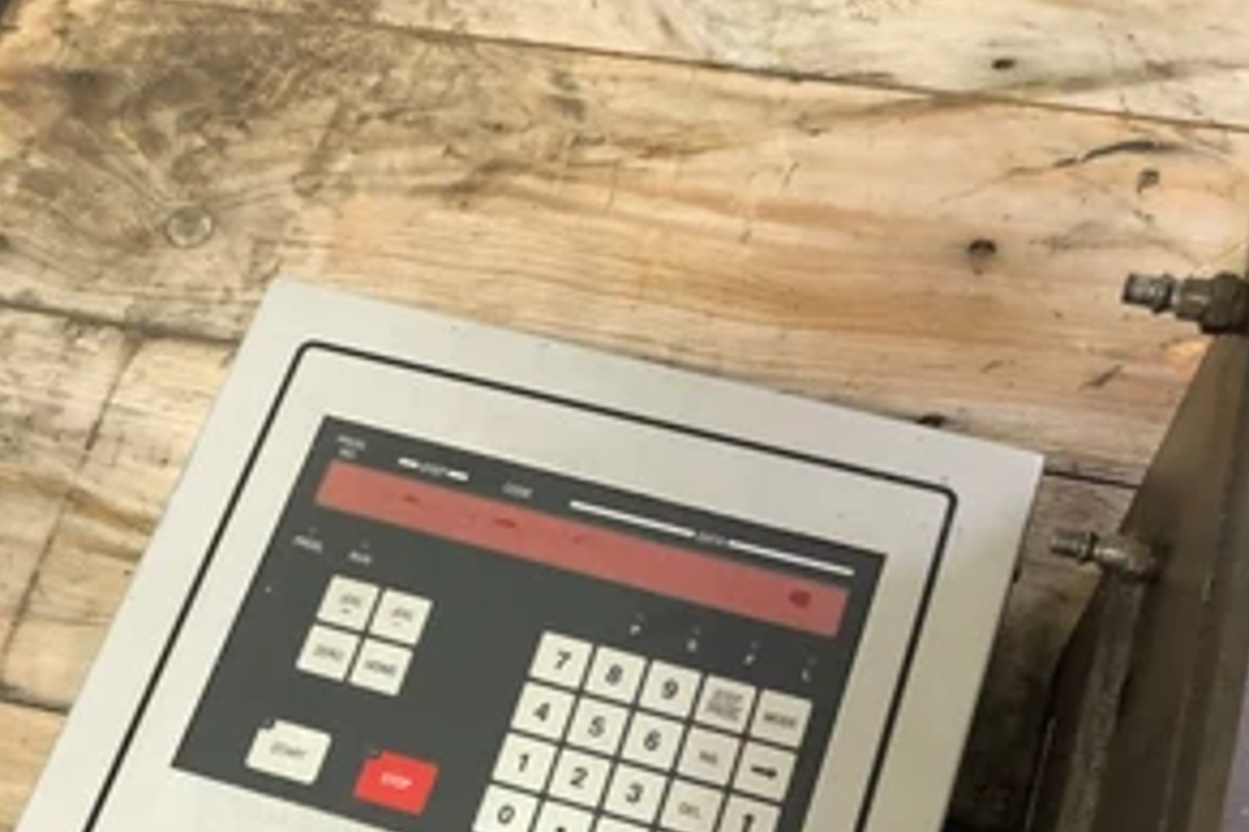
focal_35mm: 40
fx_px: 1388
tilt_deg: -68.9
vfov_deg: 30.9
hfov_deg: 48.5
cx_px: 640
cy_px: 836
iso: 80
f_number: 1.8
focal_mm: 4
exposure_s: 1/8
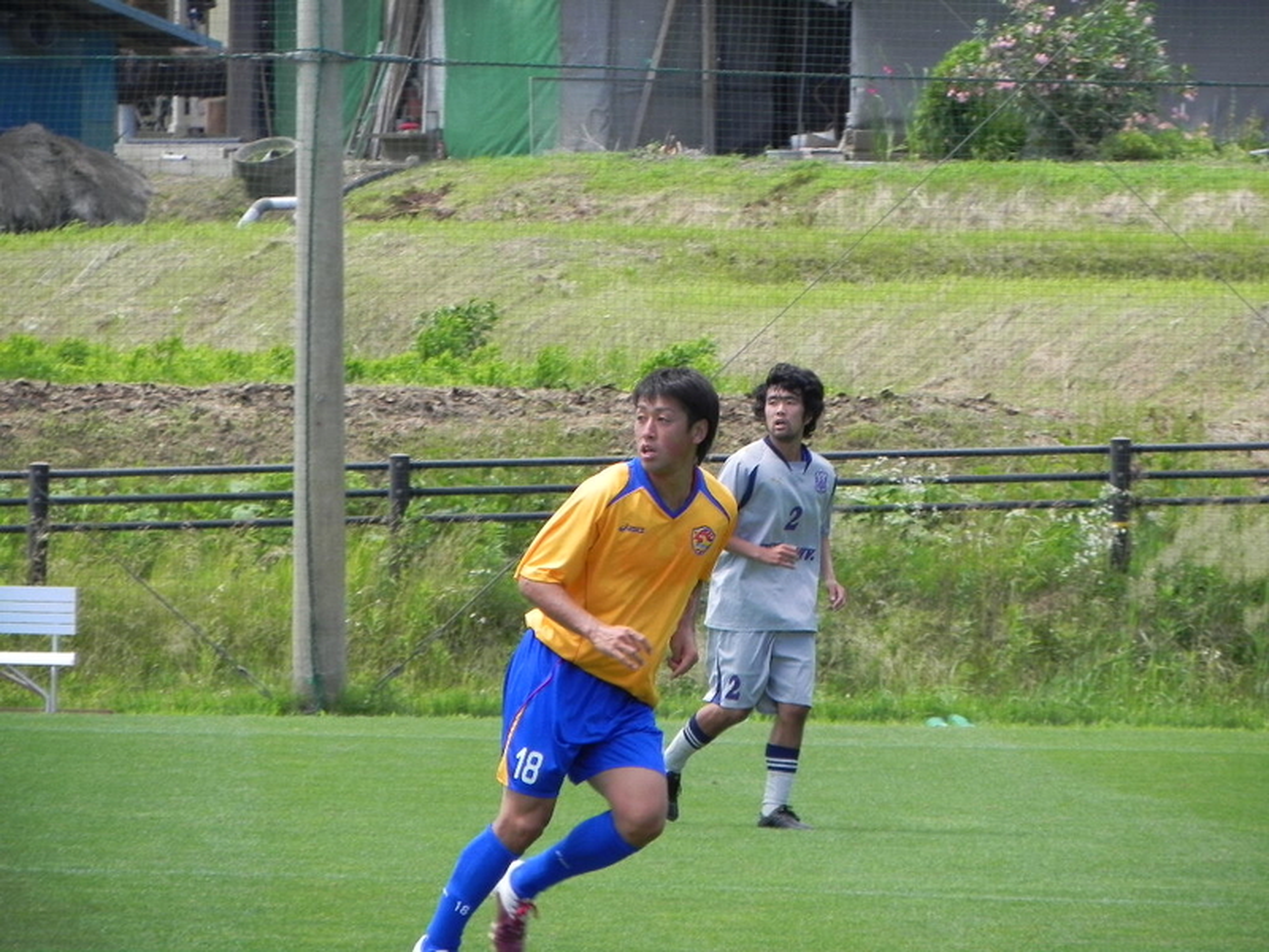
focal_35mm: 425
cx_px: 634
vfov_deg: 3.5
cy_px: 476
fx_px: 15580
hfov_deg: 4.7
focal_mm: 75.7
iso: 160
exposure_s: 1/330
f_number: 5.6
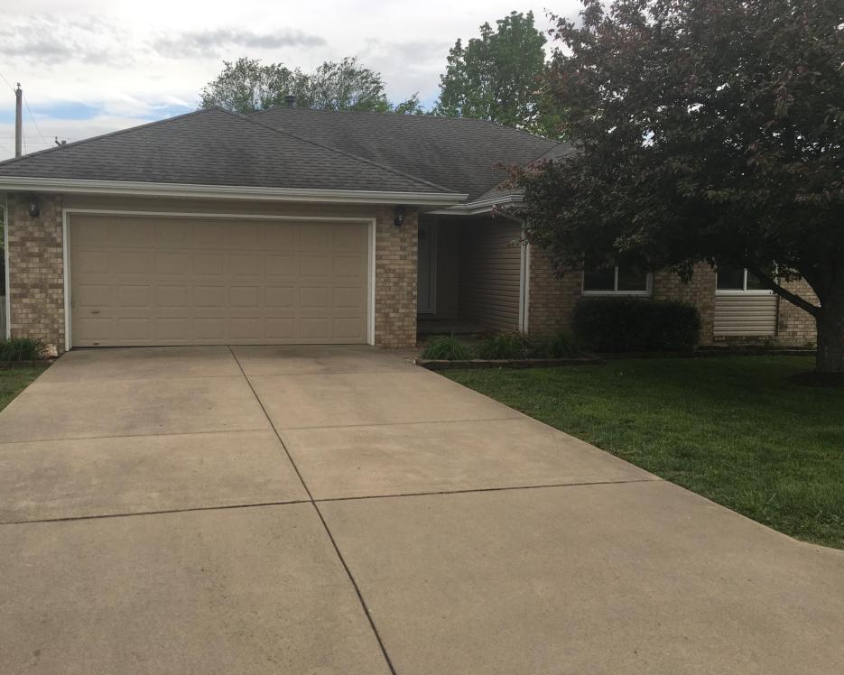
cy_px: 331
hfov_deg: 57.1
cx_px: 390
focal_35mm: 31
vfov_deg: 47.1
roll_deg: -1.2
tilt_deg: -2.5
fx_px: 774
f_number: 2.2
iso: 25
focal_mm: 4.15
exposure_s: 1/506
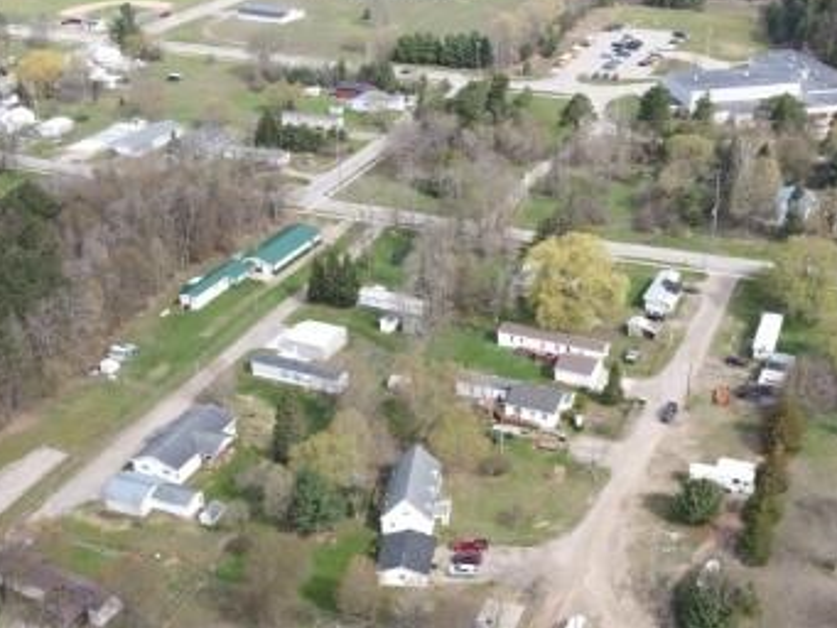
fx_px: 1088
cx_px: 493
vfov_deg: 32.0
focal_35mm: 45
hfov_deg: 41.9
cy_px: 395
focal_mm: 4.5
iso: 100
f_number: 2.8
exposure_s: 1/250
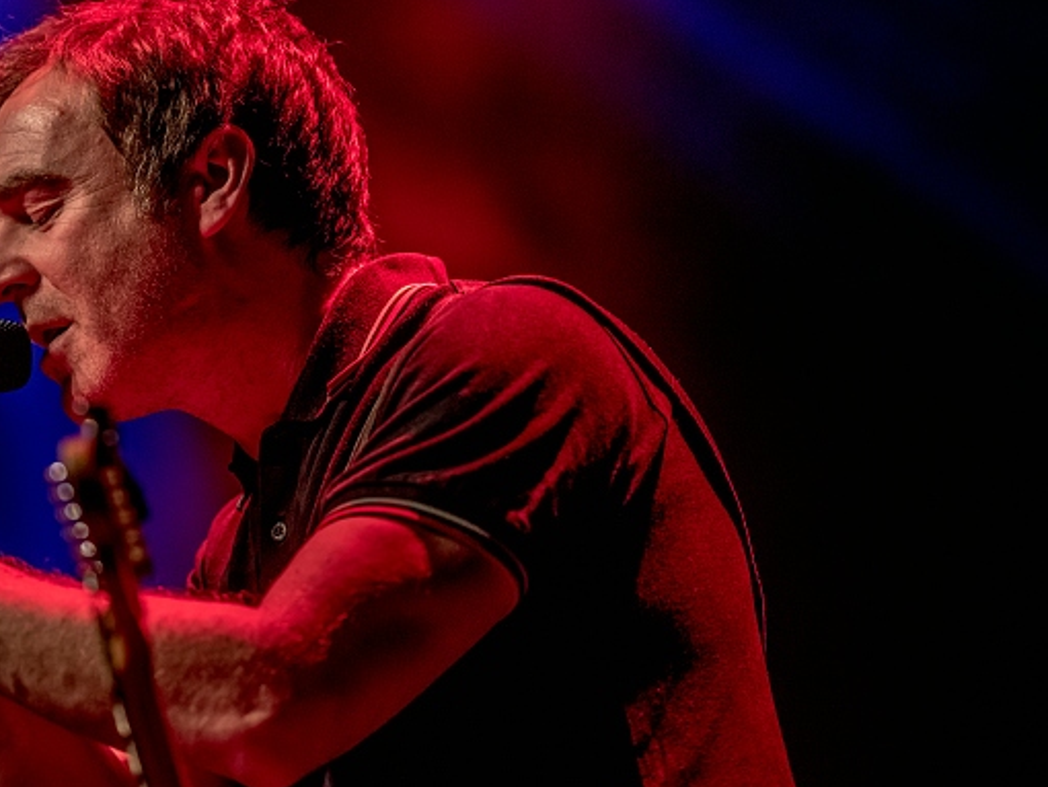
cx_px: 319
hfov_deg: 8.8
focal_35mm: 224
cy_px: 348
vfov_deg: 6.6
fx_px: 6785
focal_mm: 165
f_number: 2.8
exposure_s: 1/80
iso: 3200
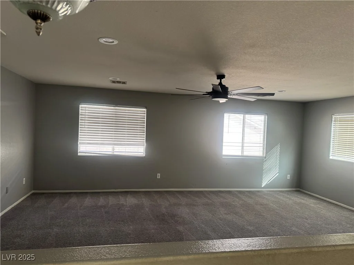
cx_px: 177
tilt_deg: -2.0
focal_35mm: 24
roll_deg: -3.1
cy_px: 132
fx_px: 245
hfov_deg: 71.6
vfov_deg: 56.8
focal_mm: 6.76
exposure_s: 1/66
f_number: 1.78
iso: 200
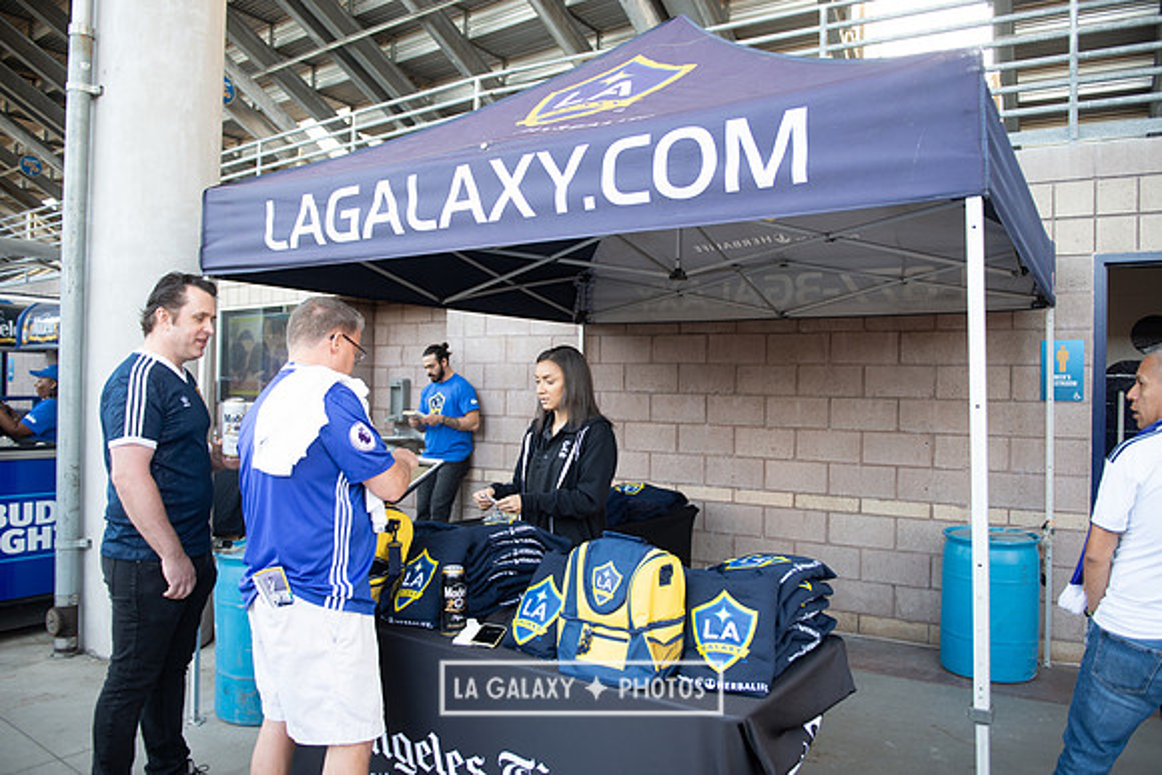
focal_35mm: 27
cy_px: 388
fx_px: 872
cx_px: 581
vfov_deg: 48.0
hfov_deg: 67.4
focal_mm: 27
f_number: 2.8
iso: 250
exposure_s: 1/125
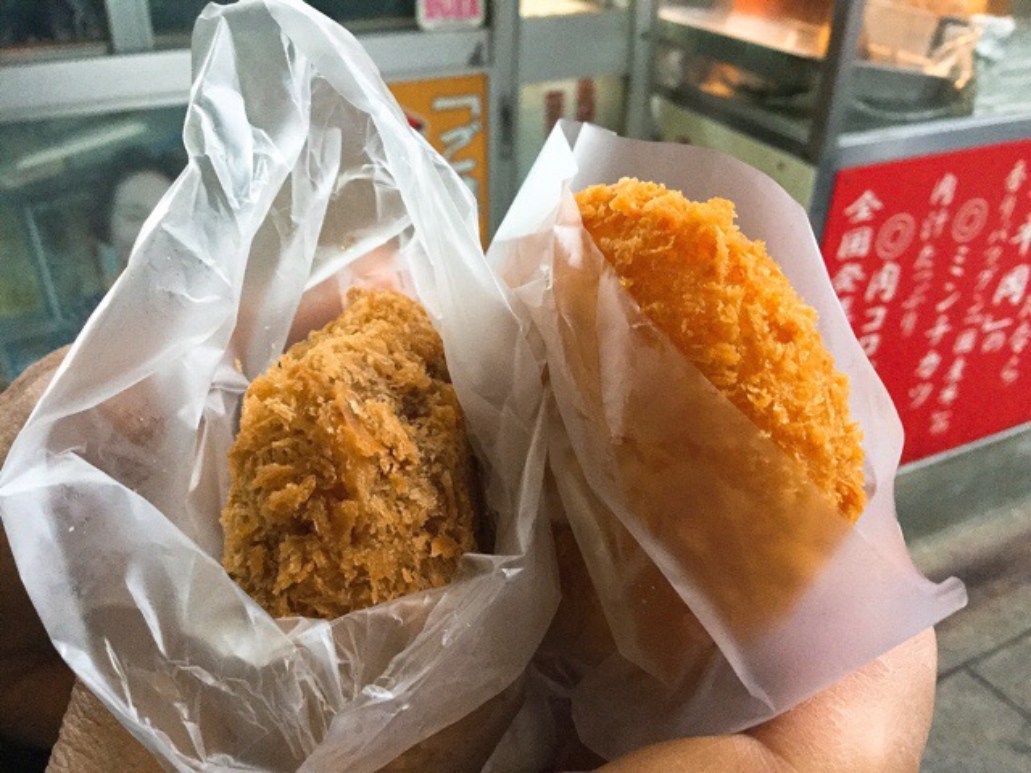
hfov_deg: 58.4
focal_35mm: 31
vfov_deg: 45.4
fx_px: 923
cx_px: 516
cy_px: 386
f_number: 2.4
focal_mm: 3.3
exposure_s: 1/30
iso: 200
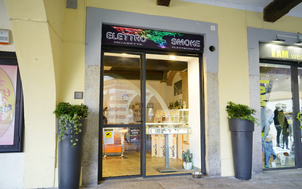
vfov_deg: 43.1
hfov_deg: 64.6
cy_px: 96
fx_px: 239
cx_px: 151
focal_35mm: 29
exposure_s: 1/50
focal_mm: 28
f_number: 5
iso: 500
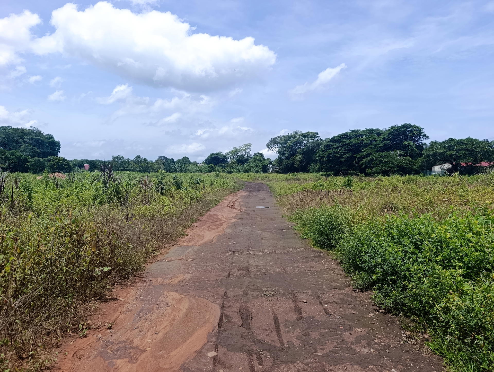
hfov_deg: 73.8
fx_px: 329
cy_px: 186
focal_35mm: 23
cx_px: 247
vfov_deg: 59.0
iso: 51
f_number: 1.65
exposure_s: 1/843
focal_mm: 6.11
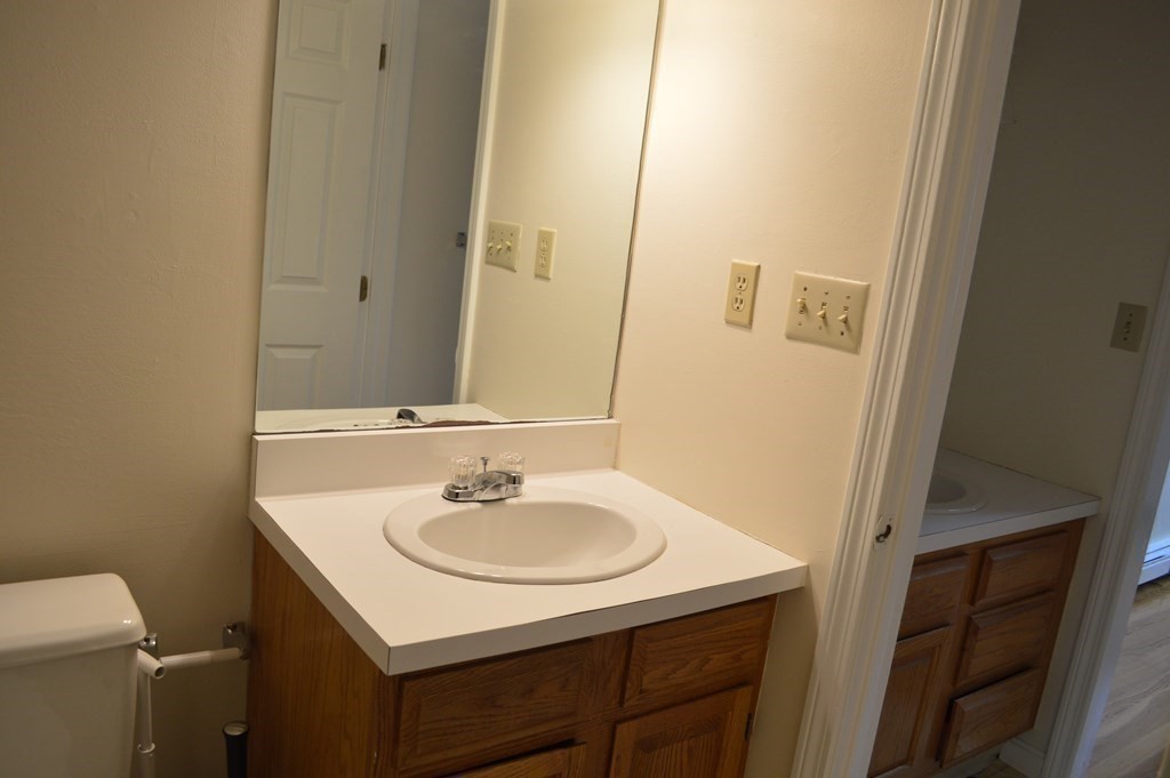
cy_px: 389
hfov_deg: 67.4
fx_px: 877
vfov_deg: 47.9
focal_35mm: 27
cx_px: 585
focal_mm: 18
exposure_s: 1/80
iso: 400
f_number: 4.5
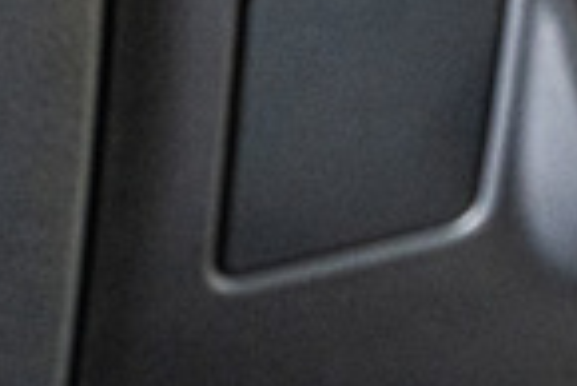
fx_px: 6321
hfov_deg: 5.0
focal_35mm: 394
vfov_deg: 3.4
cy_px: -856
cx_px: 1542
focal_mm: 56
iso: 1600
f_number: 3.2
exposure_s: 1/160
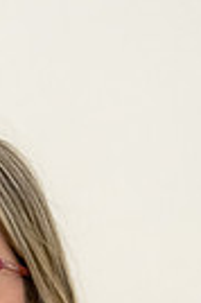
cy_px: 507
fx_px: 5080
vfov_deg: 3.4
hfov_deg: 2.3
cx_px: -115
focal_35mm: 605
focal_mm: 180
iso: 5000
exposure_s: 1/80
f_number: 4
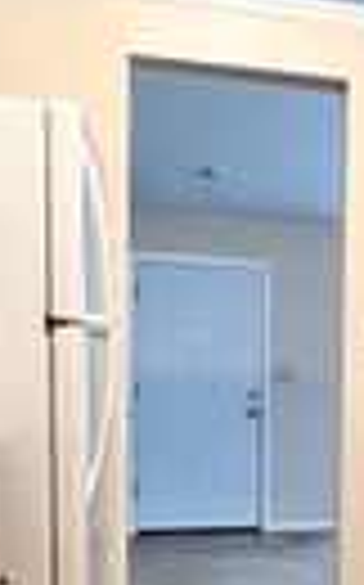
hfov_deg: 21.9
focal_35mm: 53
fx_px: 843
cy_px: 434
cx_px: 472
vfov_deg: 37.3
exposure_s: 1/60
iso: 640
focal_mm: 1.57
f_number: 1.8
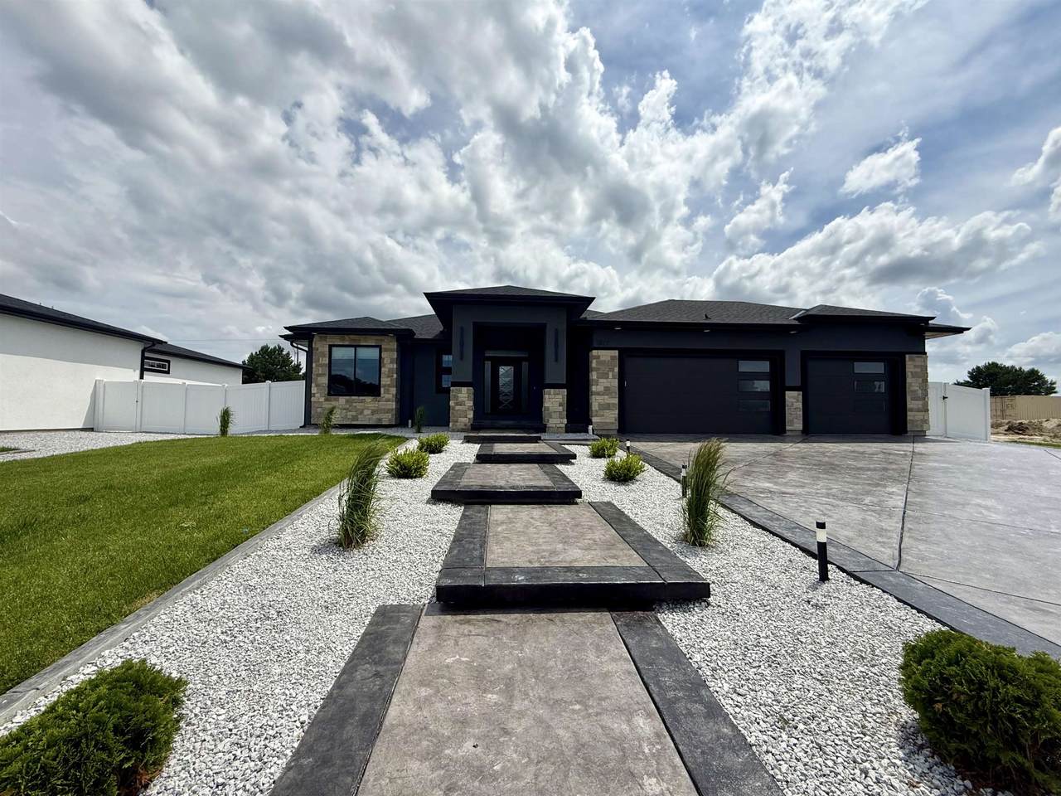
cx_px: 530
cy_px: 398
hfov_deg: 102.1
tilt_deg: +2.0
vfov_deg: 85.7
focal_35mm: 14
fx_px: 429
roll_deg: -1.9
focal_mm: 2.22
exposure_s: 1/4425
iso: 50
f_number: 2.2
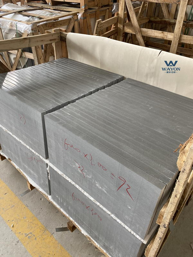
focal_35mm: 26
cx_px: 96
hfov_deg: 53.1
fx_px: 193
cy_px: 128
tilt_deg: -38.7
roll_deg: +1.5
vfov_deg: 67.3
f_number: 1.8
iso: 100
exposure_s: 1/121
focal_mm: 4.25
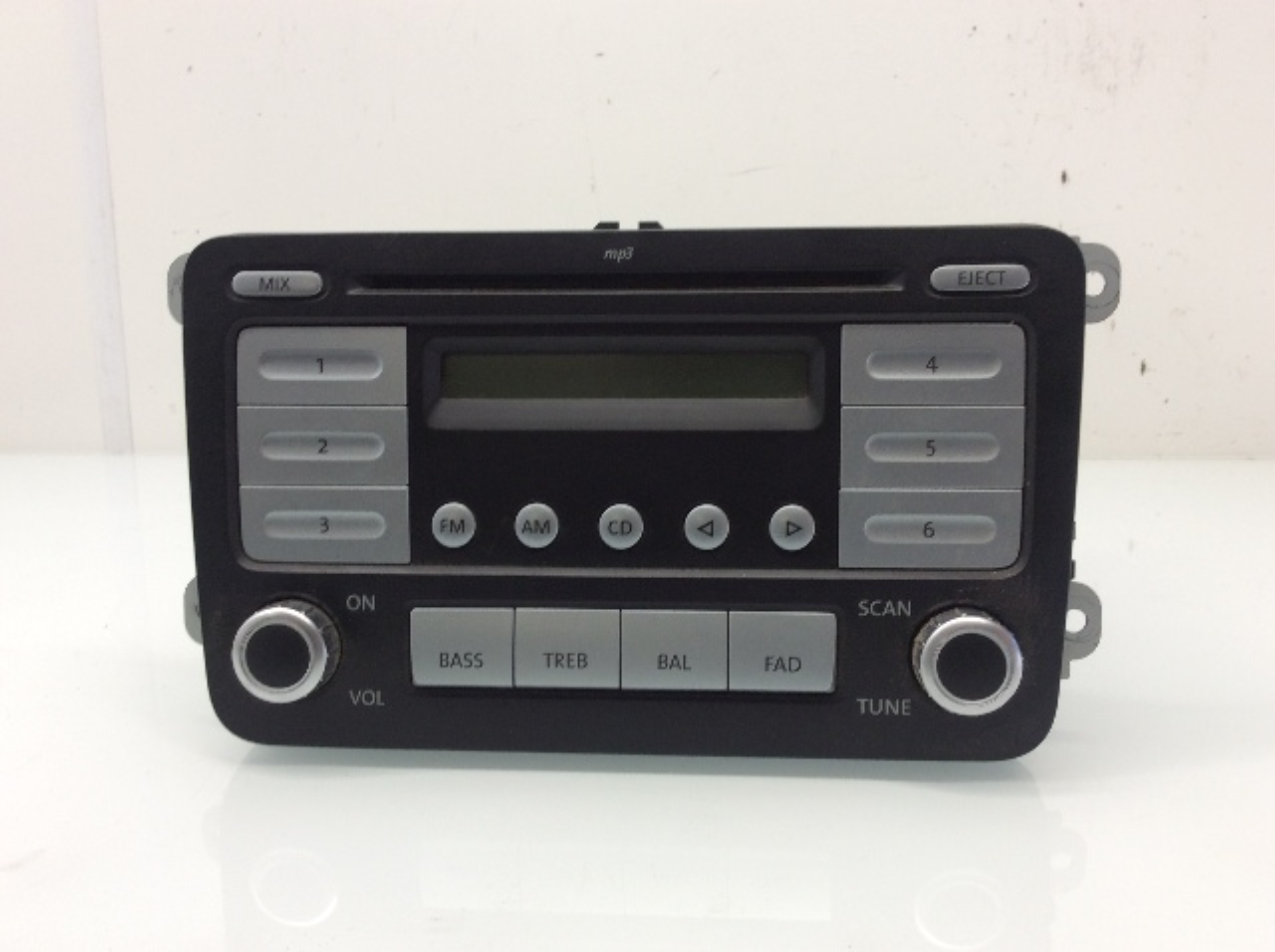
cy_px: 476
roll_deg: +0.8
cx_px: 638
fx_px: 1177
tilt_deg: -10.3
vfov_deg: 44.1
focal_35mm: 32
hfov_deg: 56.9
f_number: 2.4
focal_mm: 3.3
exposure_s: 1/30
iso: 32
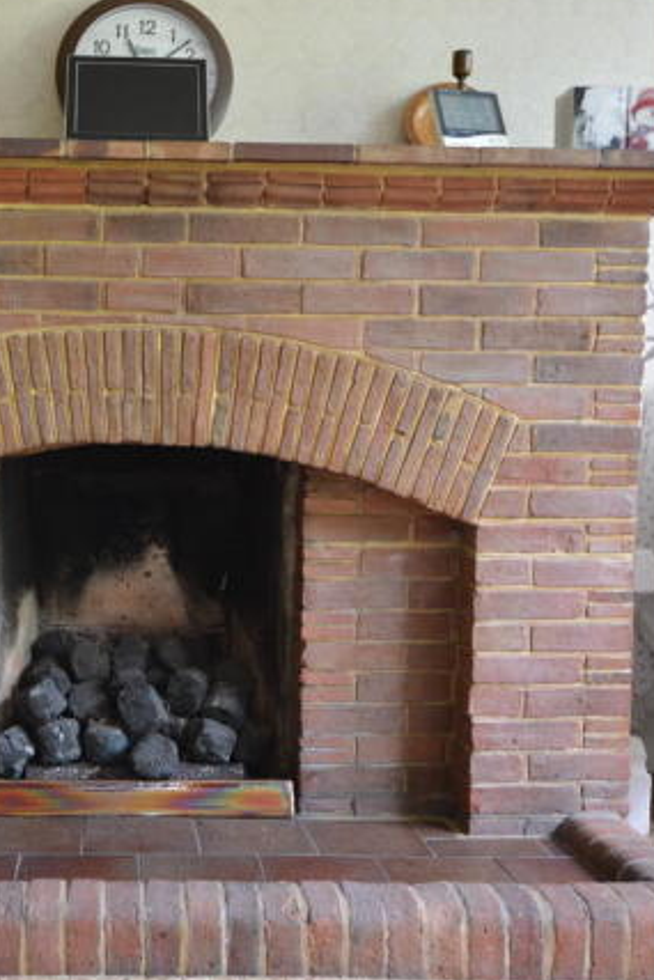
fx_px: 1252
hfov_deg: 28.8
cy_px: 485
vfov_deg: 42.7
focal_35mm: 46
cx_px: 150
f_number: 3.5
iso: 800
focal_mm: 20
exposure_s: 1/50
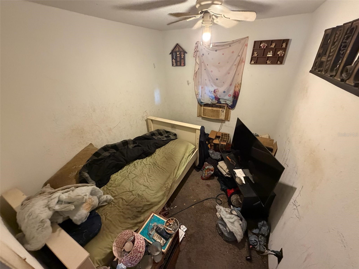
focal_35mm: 14
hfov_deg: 102.1
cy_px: 134
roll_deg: +2.3
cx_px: 180
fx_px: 145
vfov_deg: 85.7
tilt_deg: -29.0
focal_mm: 2.22
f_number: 2.2
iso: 640
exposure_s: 1/60
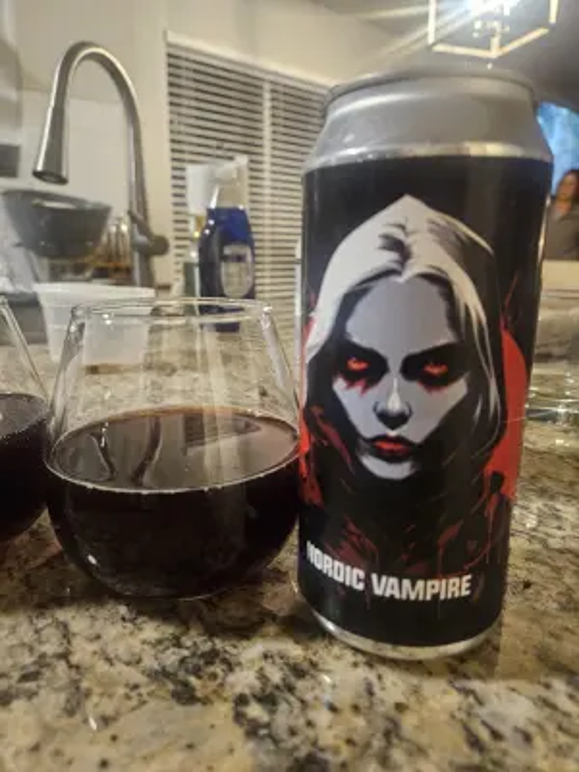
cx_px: 290
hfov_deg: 58.9
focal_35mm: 23
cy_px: 386
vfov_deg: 73.9
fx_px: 513
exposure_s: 1/24
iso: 500
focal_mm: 5.4
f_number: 1.8
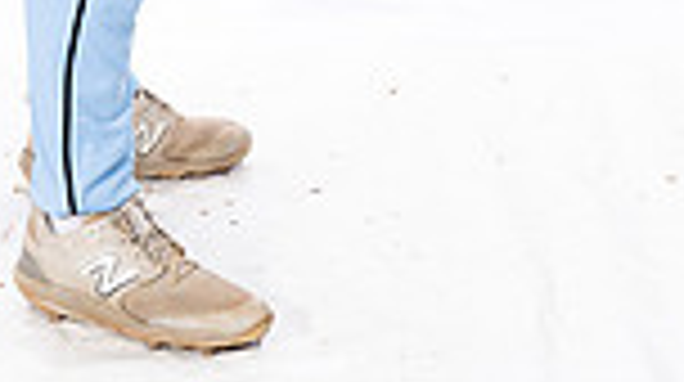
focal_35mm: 168
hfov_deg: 12.7
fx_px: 3043
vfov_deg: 6.8
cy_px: -544
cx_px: 68
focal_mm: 54
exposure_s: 1/250
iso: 400
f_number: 5.6
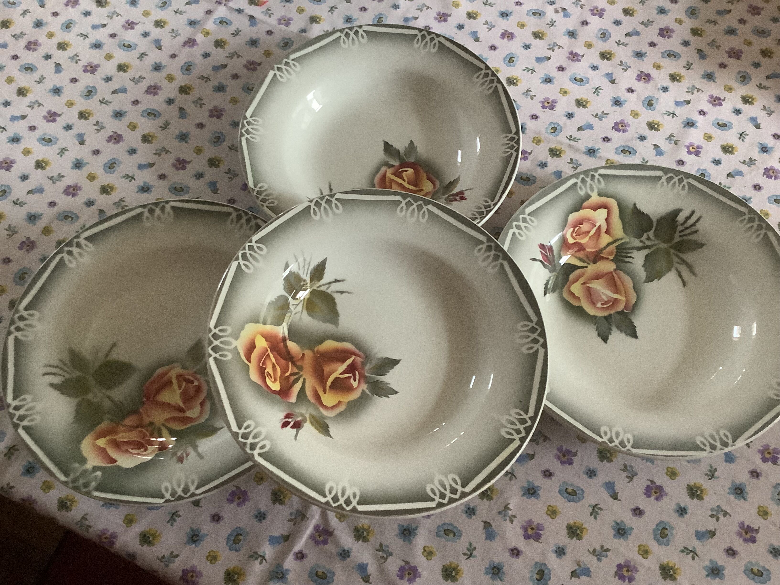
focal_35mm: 31
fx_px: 699
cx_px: 390
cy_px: 292
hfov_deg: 58.4
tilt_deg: -68.3
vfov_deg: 45.4
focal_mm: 3.3
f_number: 2.4
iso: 320
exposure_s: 1/40
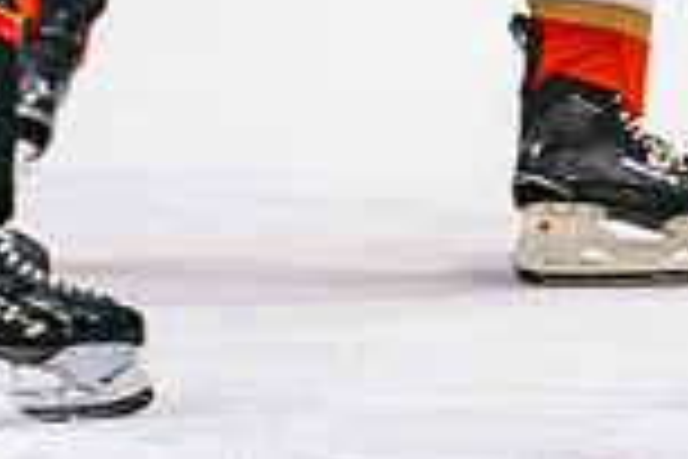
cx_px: 661
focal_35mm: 928
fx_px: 17734
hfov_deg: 2.2
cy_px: 0
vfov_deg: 1.5
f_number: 2.8
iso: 640
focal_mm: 140
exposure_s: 1/640
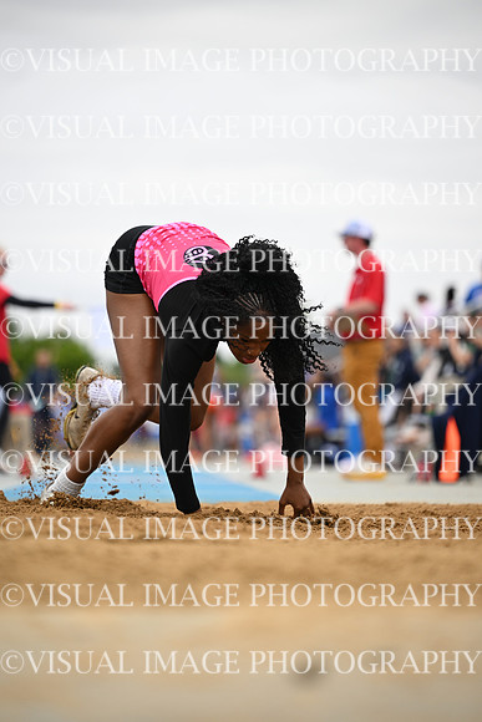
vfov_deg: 14.2
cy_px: 361
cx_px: 241
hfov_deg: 9.5
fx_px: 2910
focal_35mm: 145
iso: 320
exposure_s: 1/4000
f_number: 2.8
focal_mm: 145
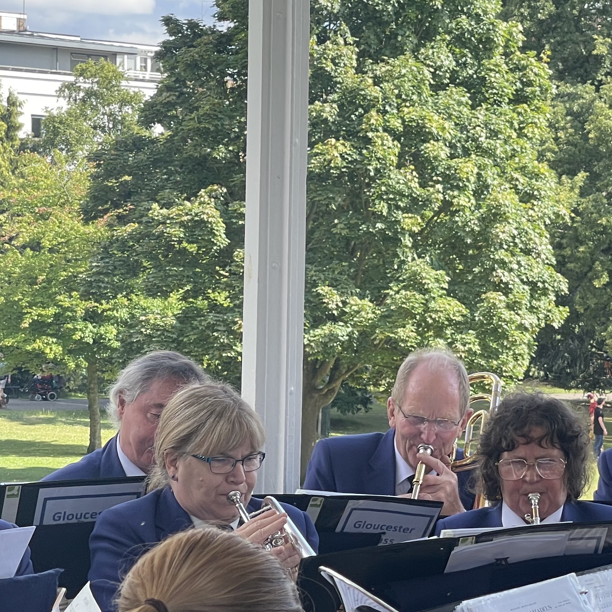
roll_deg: -2.0
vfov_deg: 13.0
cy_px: 311
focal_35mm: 134
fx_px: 2680
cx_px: 672
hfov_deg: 12.8
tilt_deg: -0.6
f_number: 2.2
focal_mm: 7.5
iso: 20
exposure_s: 1/220
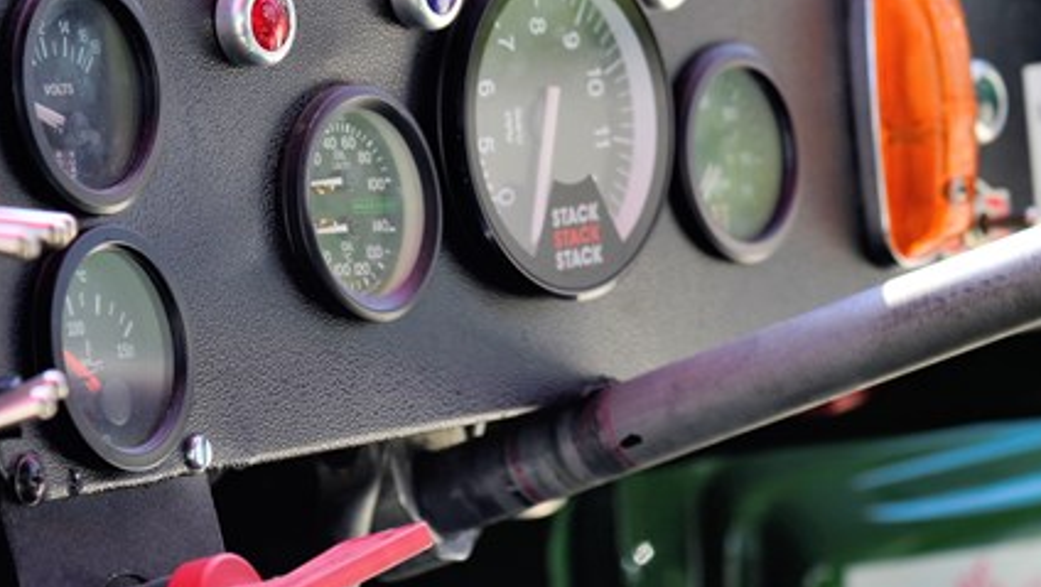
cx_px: 928
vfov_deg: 4.3
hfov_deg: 7.6
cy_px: 233
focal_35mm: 284
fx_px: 7843
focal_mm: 120
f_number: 5
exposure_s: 1/200
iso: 200
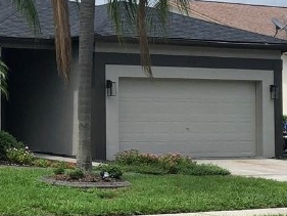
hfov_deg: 18.1
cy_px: 77
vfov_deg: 14.5
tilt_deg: +3.2
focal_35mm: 102
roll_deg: -0.4
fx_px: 846
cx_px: -78
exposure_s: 1/2183
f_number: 1.8
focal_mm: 4
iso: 20
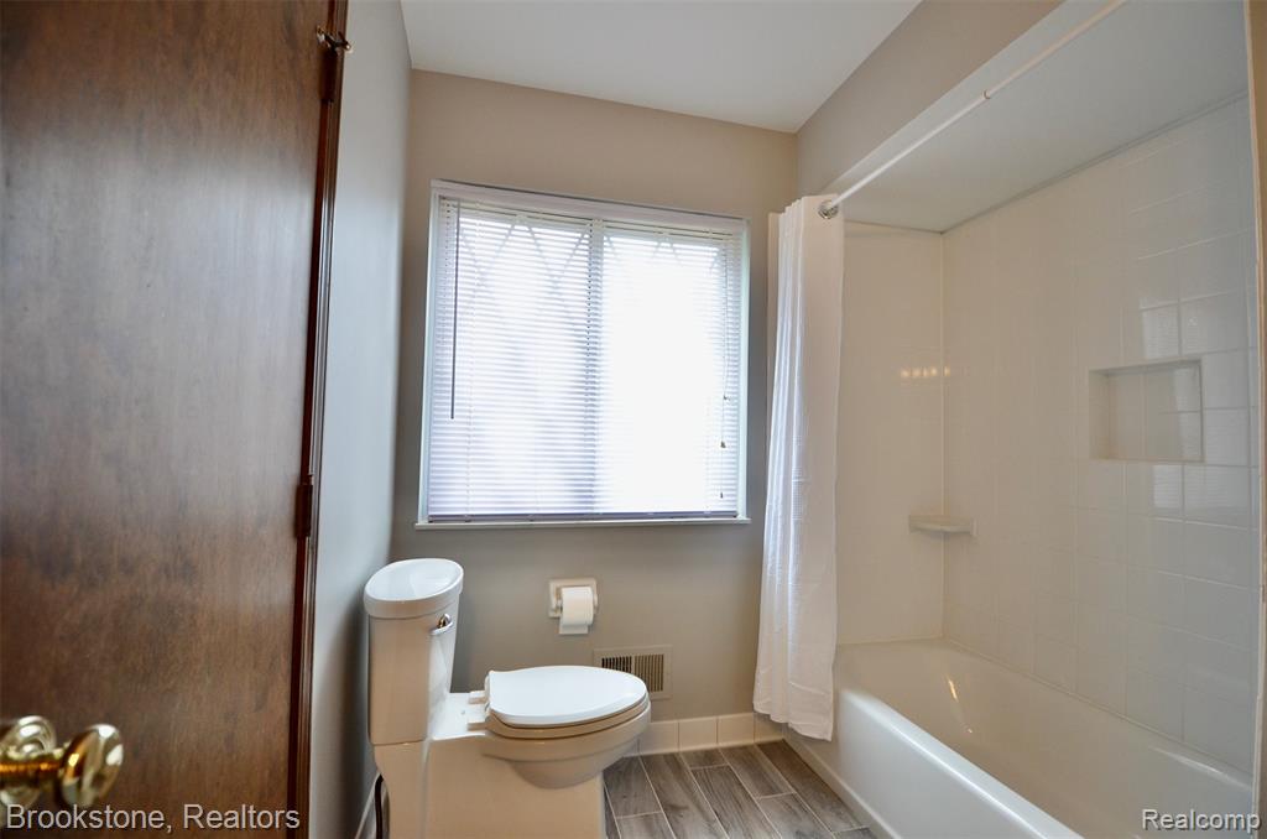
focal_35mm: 15
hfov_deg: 100.5
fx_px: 527
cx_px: 634
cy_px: 420
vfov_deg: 77.1
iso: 800
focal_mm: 10
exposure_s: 1/60
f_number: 4
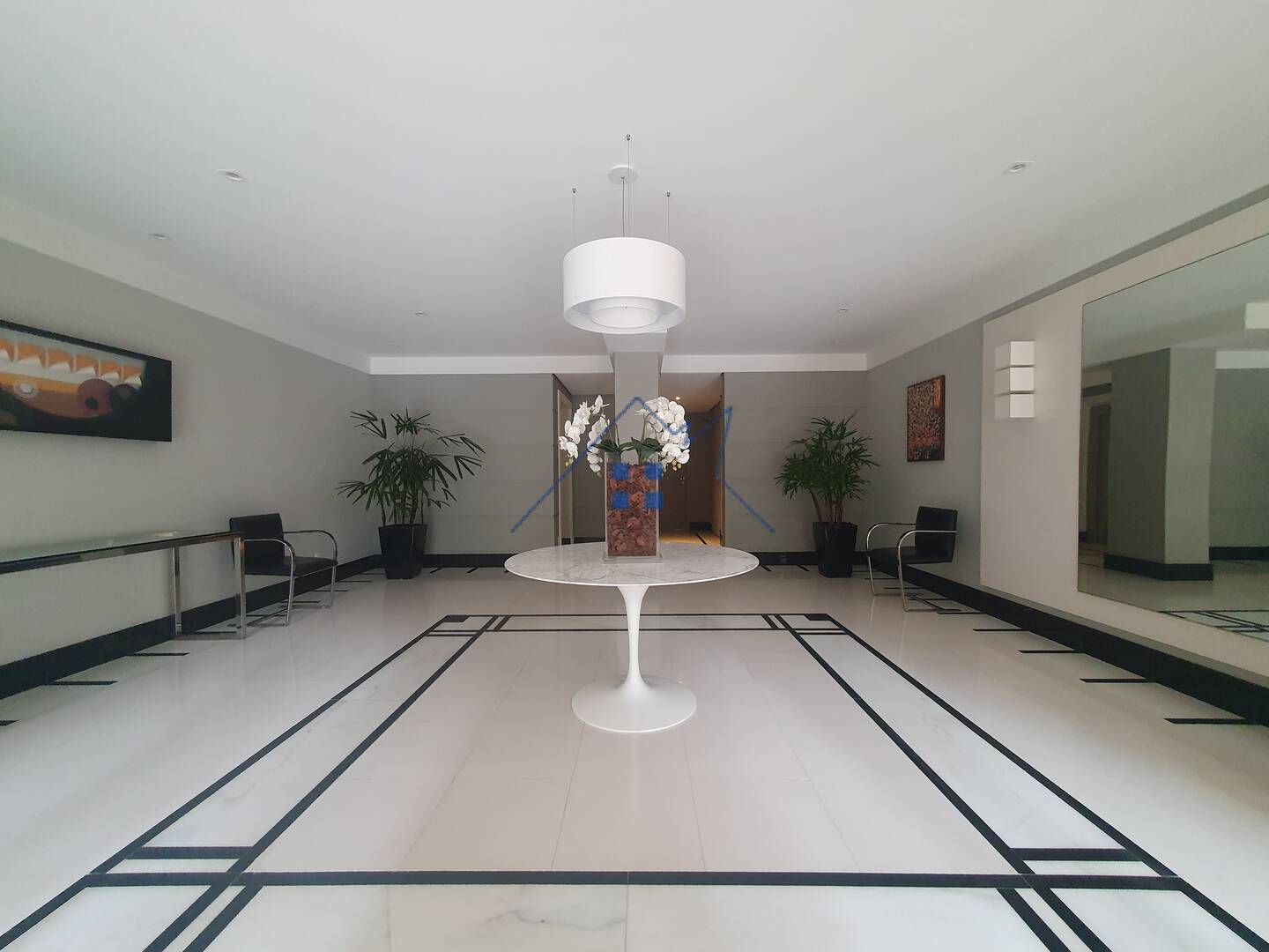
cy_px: 476
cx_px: 634
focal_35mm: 13
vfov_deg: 89.9
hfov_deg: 106.2
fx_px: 477
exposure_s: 1/60
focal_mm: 1.8
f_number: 2.2
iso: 400
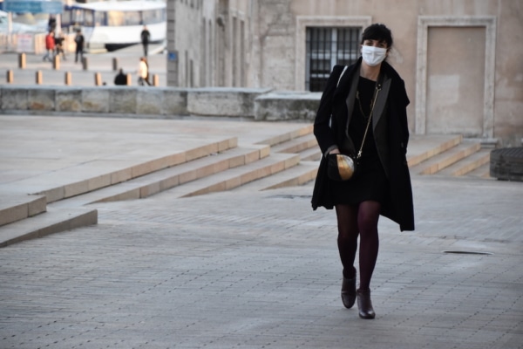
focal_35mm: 202
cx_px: 262
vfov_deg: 6.8
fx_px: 2942
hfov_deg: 10.2
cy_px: 174
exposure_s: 1/250
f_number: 6
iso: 1250
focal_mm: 135
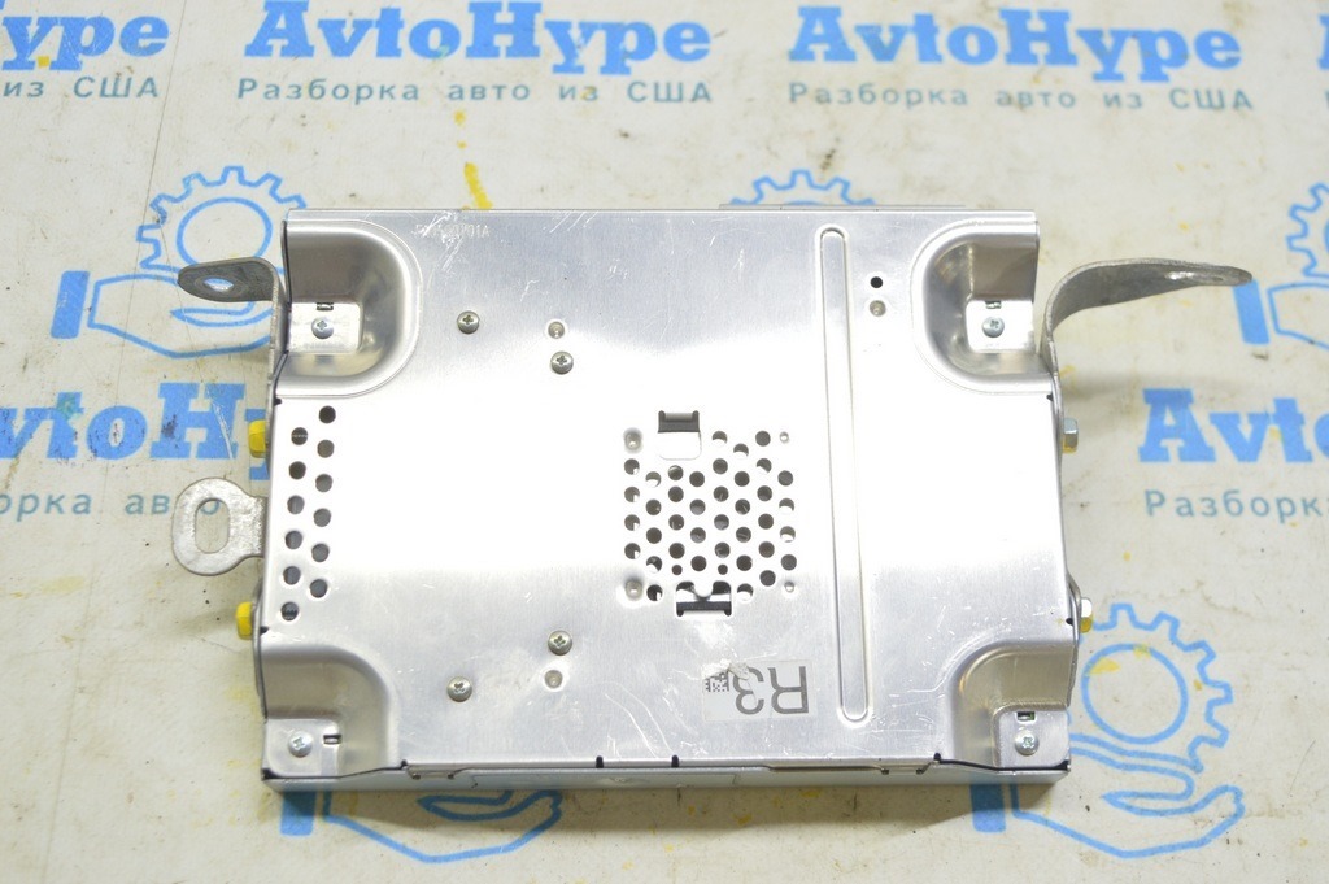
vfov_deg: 28.0
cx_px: 664
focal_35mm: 48
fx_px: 1771
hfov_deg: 41.1
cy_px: 442
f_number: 5.6
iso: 400
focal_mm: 32
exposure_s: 1/20
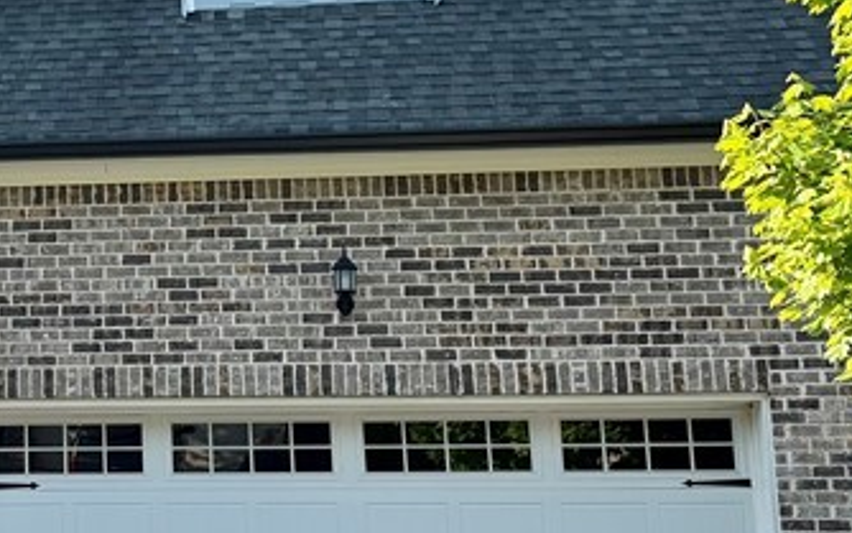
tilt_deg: +11.5
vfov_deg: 16.6
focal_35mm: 78
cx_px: -10
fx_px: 1812
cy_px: 110
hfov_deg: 25.1
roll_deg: +0.1
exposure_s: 1/3425
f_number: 1.78
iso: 100
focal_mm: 6.76
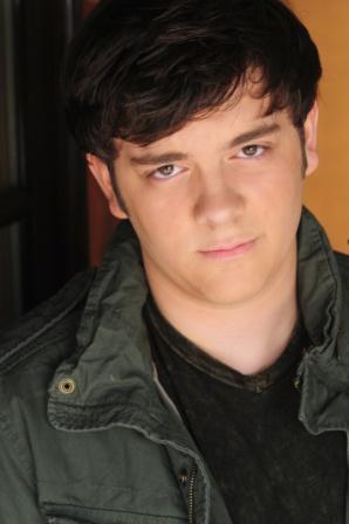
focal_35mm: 128
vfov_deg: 16.1
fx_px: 1857
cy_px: 262
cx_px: 174
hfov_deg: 10.7
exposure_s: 1/250
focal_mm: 85
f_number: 5
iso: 500
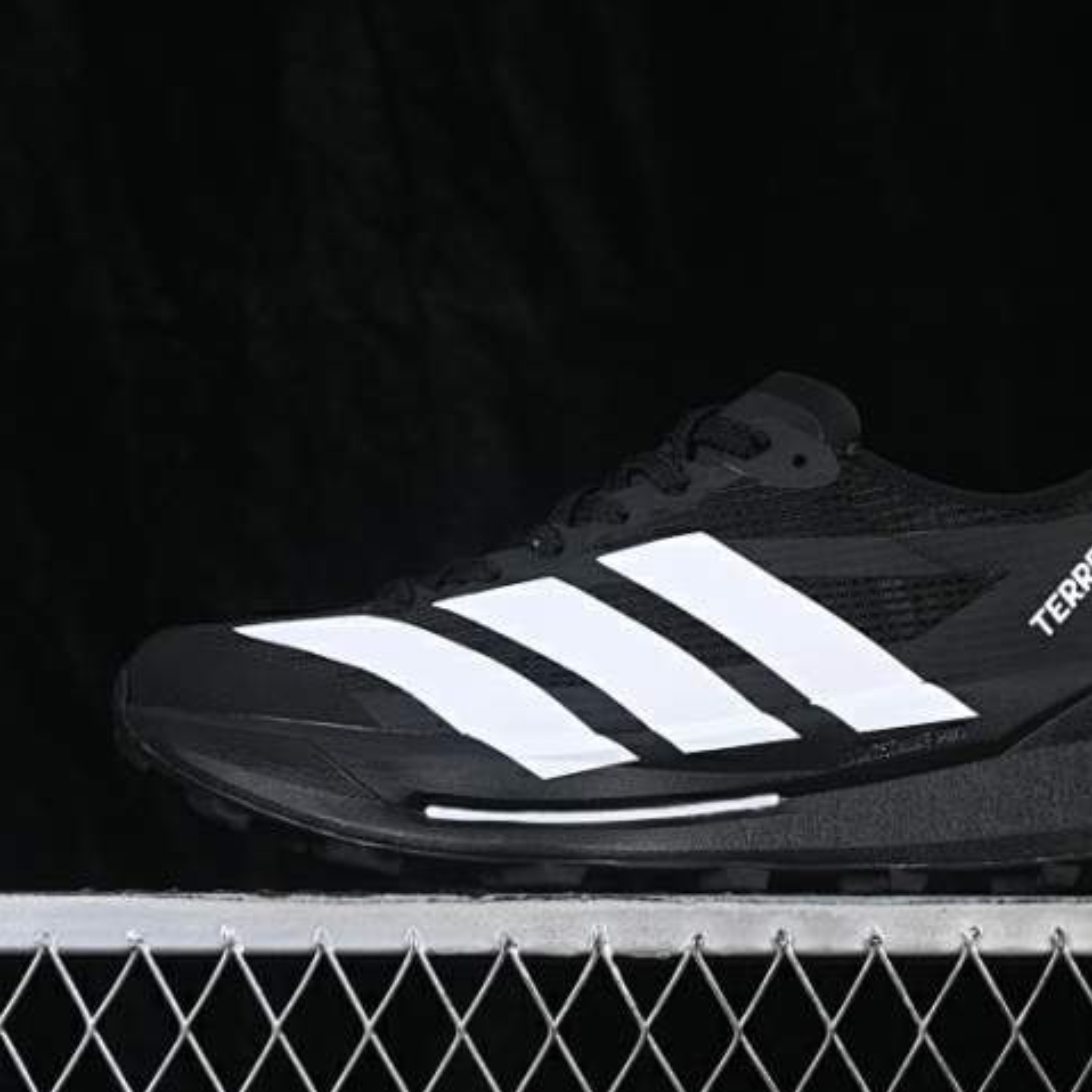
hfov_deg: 17.9
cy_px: 549
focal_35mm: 97
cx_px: 720
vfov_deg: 17.9
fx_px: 3462
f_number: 6.3
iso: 160
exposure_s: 1/60
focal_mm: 50
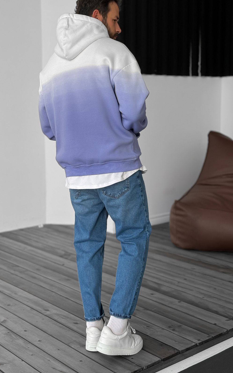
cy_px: 186
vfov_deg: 39.6
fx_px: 518
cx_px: 96
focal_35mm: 51
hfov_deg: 25.3
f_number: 1.8
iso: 50
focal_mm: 6.86
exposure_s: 1/160
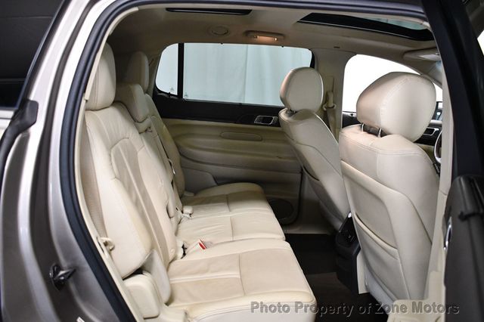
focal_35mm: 31
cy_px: 161
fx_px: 417
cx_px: 242
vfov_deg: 42.3
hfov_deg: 60.3
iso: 3200
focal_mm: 21
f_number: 3.8
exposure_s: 1/125
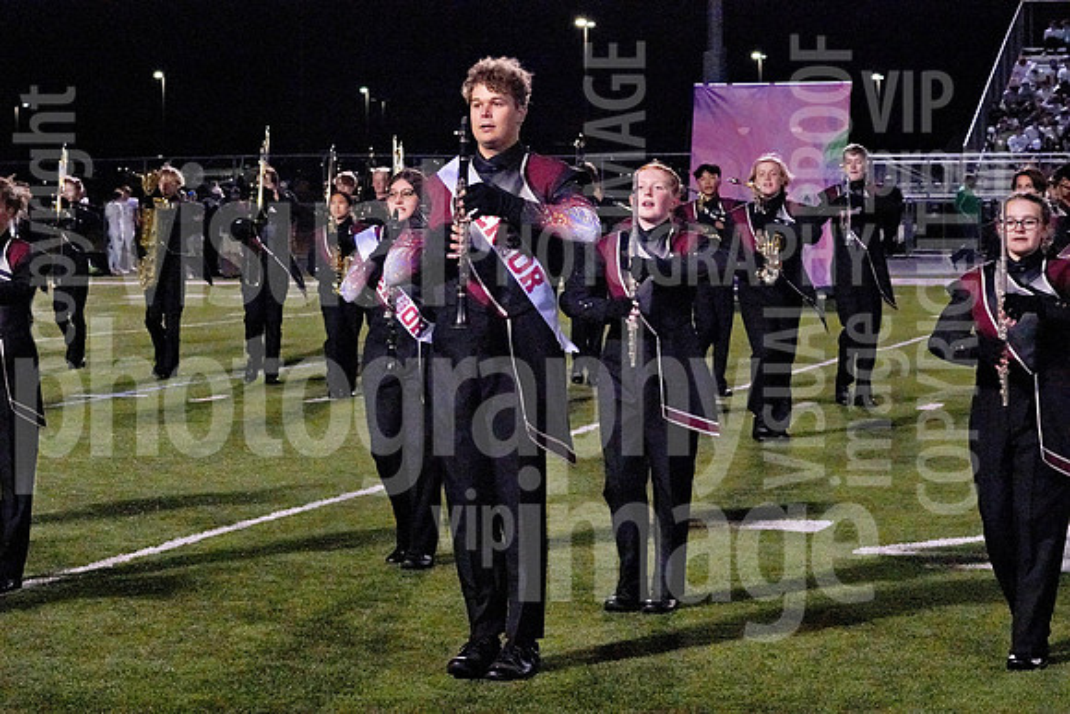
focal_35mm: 105
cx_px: 535
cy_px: 357
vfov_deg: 13.0
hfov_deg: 19.5
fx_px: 3121
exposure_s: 1/800
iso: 16000
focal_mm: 70
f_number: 8
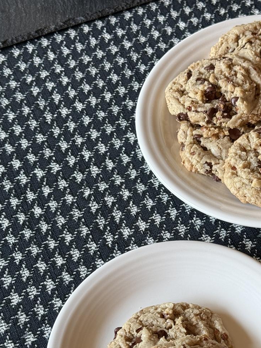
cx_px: 208
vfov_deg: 24.6
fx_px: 794
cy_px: 235
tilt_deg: -55.8
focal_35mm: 79
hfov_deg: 18.5
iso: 50
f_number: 1.78
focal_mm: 6.76
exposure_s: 1/150
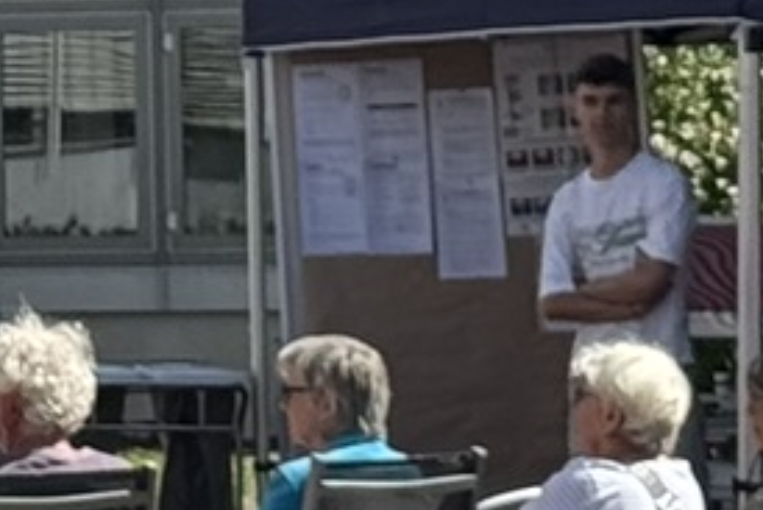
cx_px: -359
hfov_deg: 5.5
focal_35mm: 373
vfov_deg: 3.6
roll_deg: +0.5
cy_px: -605
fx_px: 7909
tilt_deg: +5.8
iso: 64
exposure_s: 1/3425
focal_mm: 6.76
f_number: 1.78
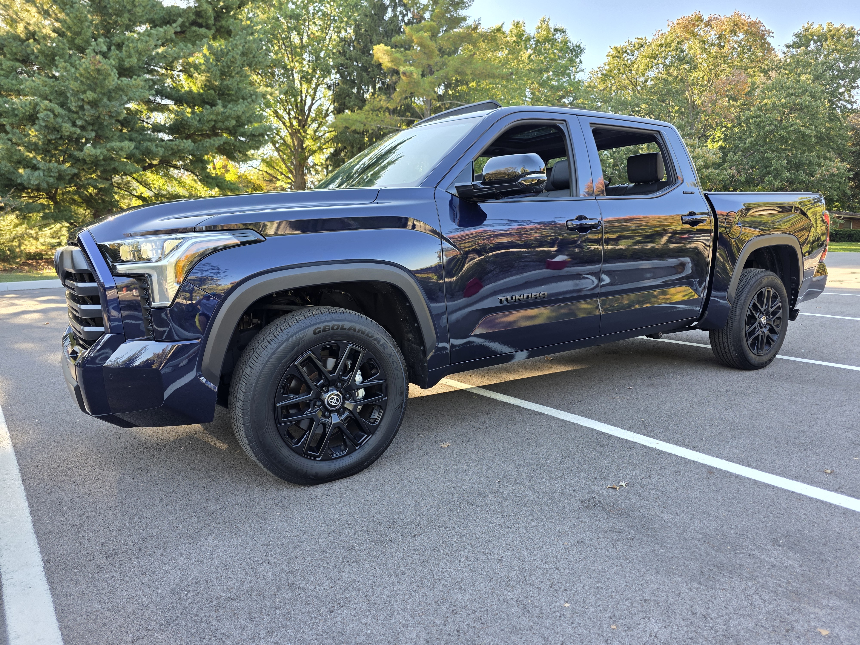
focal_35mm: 23
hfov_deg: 73.9
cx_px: 430
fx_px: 571
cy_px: 322
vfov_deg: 58.9
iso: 40
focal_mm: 6.3
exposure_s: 1/180
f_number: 1.7
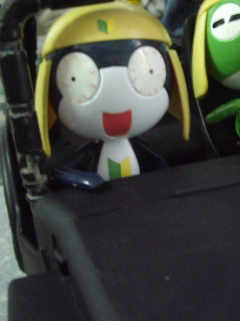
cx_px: 183
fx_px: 610
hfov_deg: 22.0
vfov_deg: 29.3
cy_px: 133
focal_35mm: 66
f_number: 2.7
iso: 200
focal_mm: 6.2
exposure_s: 1/4
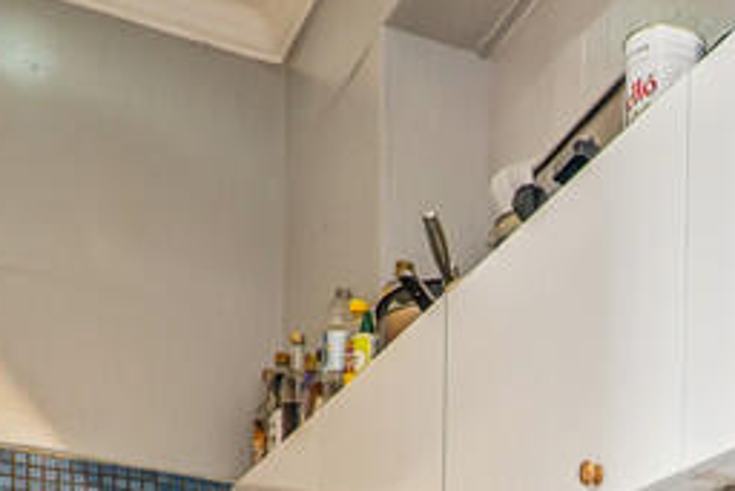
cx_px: 787
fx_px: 1307
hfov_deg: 28.8
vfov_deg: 18.2
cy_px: 791
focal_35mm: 64
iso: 6400
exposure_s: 1/50
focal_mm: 16
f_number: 6.3
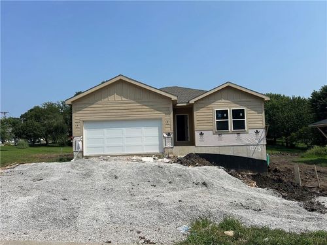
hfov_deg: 67.3
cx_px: 164
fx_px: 246
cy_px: 122
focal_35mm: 26
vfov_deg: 53.1
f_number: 1.5
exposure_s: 1/7463
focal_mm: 5.7
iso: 50
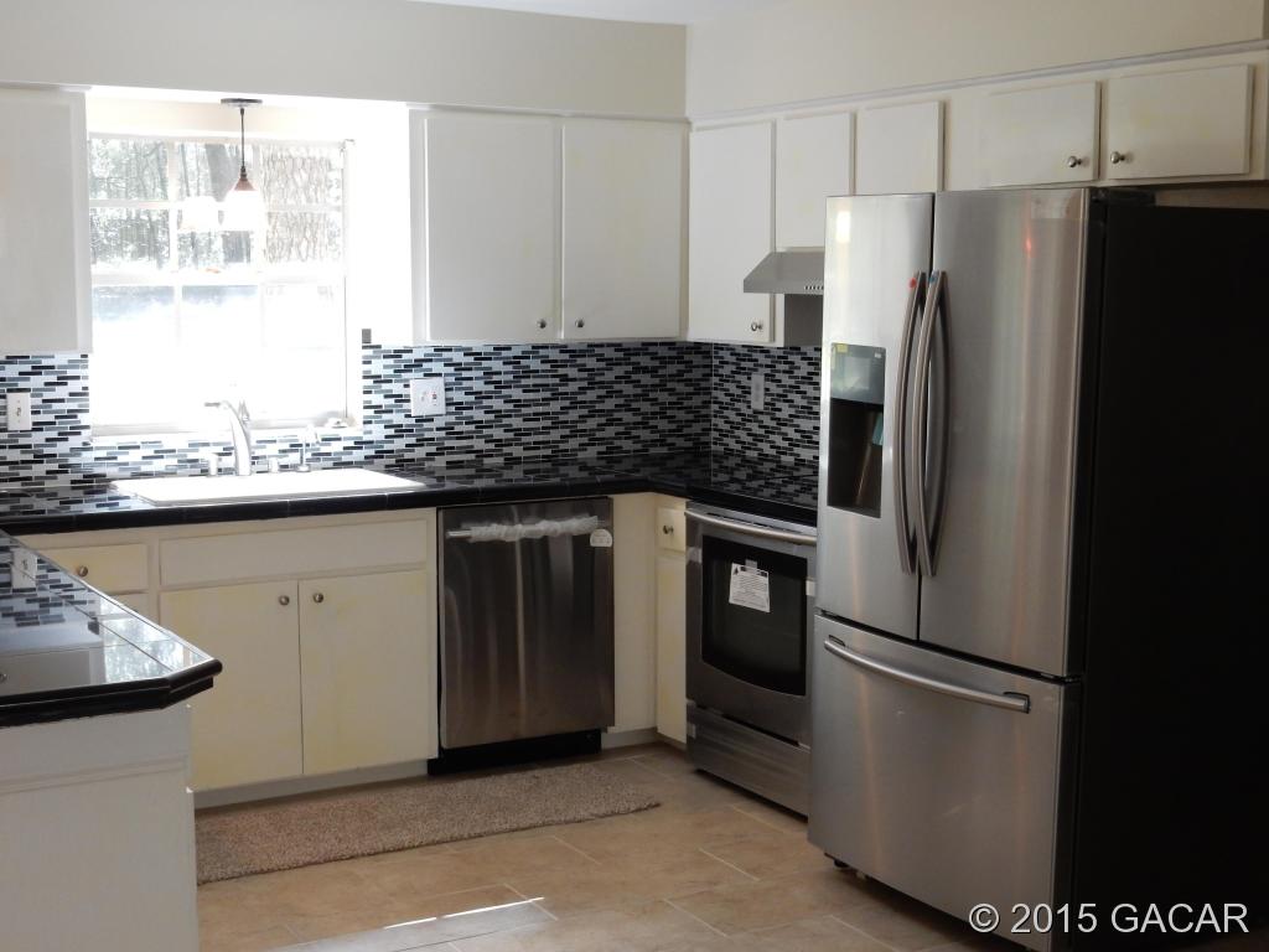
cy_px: 476
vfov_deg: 28.6
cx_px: 634
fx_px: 1870
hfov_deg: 37.5
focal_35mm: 51
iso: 320
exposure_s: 1/30
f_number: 4.5
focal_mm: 9
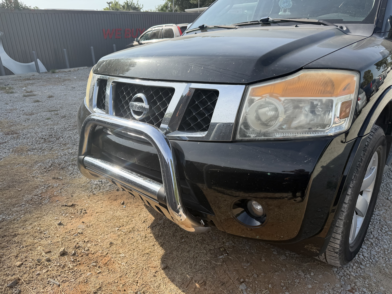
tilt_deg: -21.1
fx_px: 272
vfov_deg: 56.8
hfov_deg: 71.6
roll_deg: -1.2
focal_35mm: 24
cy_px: 147
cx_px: 196
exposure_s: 1/2801
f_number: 1.78
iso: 80
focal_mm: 6.76
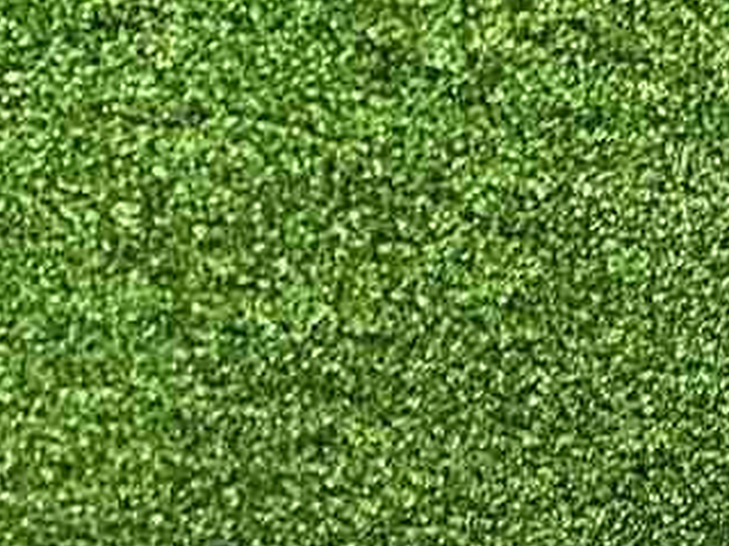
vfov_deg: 10.7
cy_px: 1112
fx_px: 2654
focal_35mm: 126
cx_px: 1303
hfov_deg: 13.9
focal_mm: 3
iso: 64
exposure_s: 1/50
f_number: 1.8
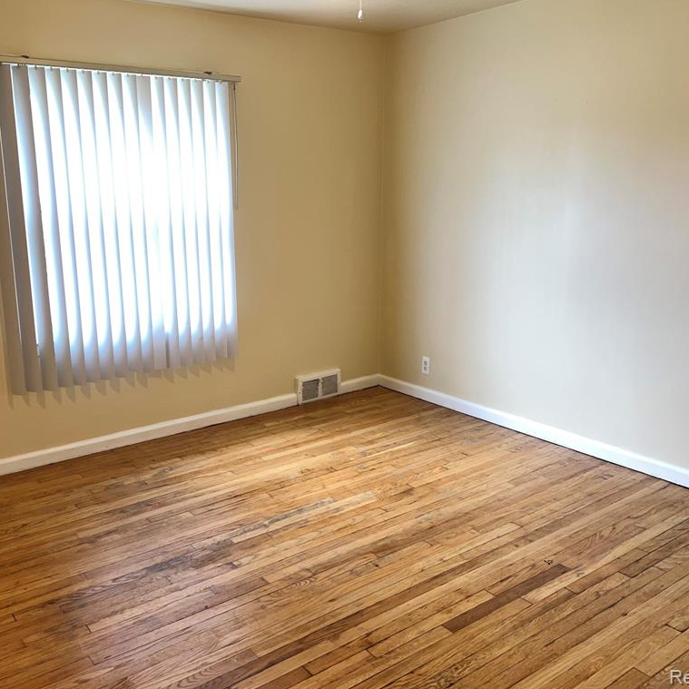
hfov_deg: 52.4
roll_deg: +0.8
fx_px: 698
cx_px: 297
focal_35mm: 31
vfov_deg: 52.5
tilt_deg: -13.7
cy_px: 343
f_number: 1.5
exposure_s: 1/36
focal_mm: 5.7
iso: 64
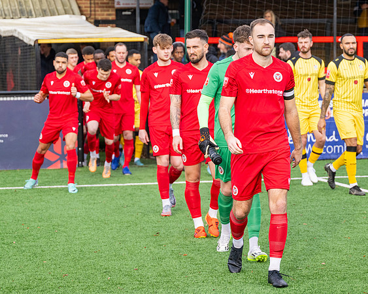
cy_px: 136
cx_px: 224
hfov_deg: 13.8
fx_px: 1515
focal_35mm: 139
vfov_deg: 11.1
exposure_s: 1/1600
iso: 800
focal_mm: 98
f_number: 4
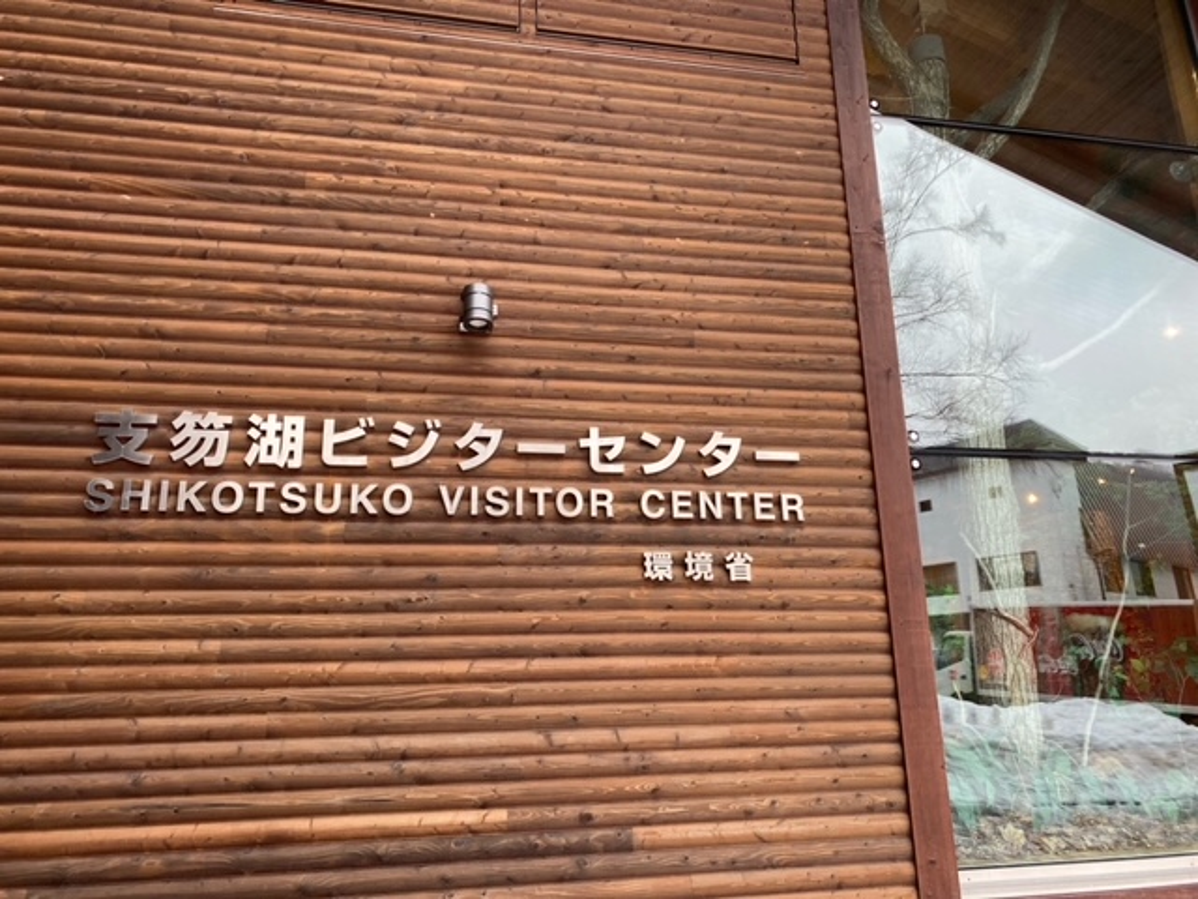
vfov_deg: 53.1
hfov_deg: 67.3
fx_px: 900
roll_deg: +0.2
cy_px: 450
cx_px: 599
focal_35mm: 26
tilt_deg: +16.5
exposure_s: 1/118
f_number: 1.8
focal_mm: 4.25
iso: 125
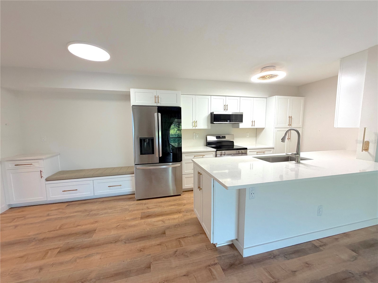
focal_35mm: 14
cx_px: 189
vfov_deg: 85.7
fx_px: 153
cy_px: 142
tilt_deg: -3.8
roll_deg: +0.3
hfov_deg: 102.1
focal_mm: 2.22
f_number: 2.2
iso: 250
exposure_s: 1/120
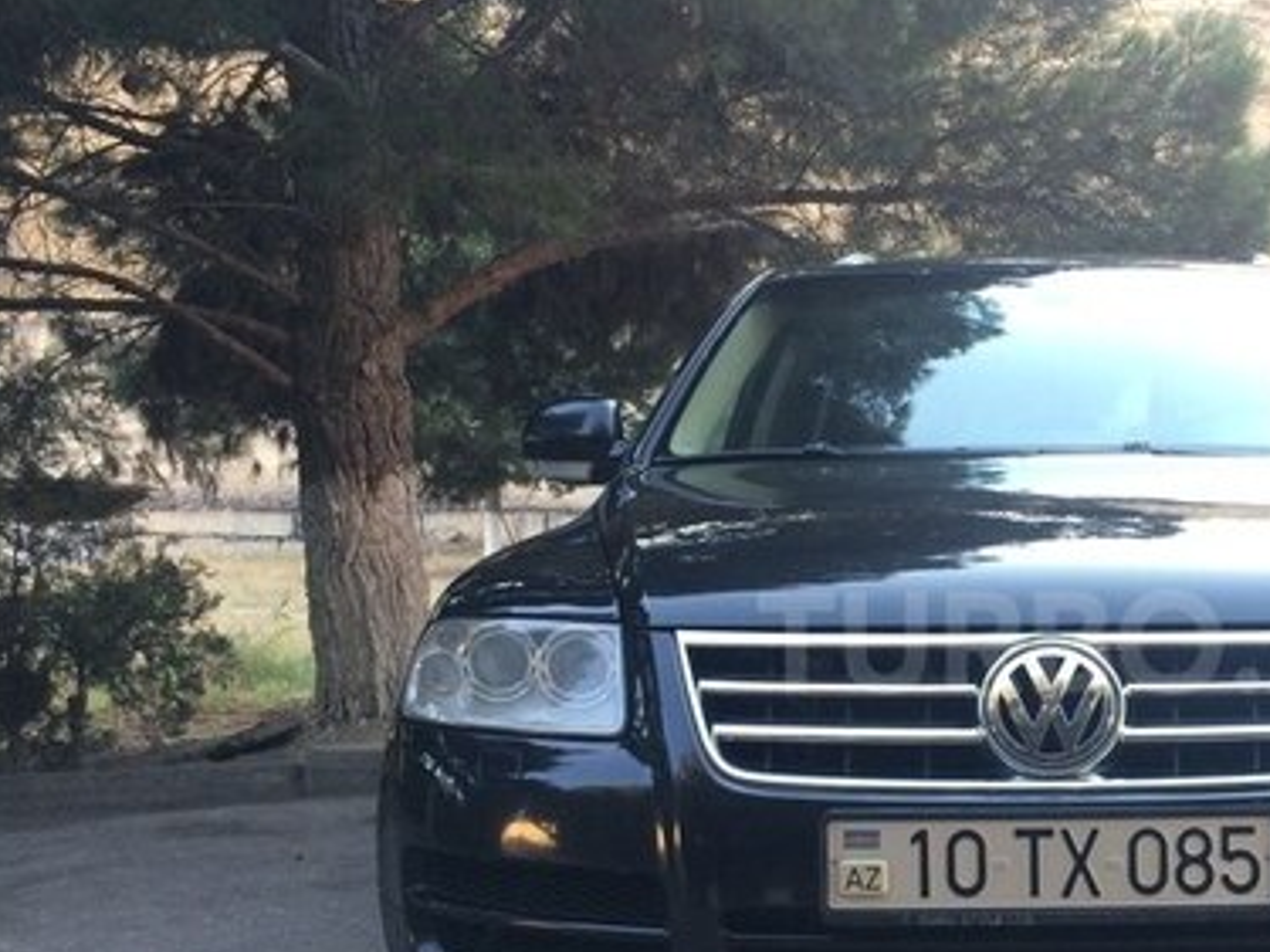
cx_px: 1104
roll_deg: -0.3
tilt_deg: -4.4
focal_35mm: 51
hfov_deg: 35.6
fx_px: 1871
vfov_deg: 28.3
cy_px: 642
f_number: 2.2
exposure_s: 1/100
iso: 50
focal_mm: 4.15
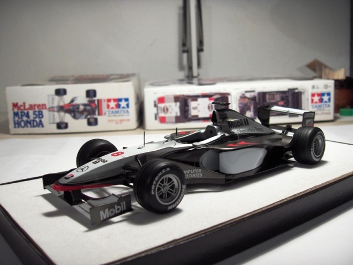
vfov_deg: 36.9
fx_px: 398
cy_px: 132
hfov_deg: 47.8
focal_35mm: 39
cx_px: 176
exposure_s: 1/77.7
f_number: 2.8
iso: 200
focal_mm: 8
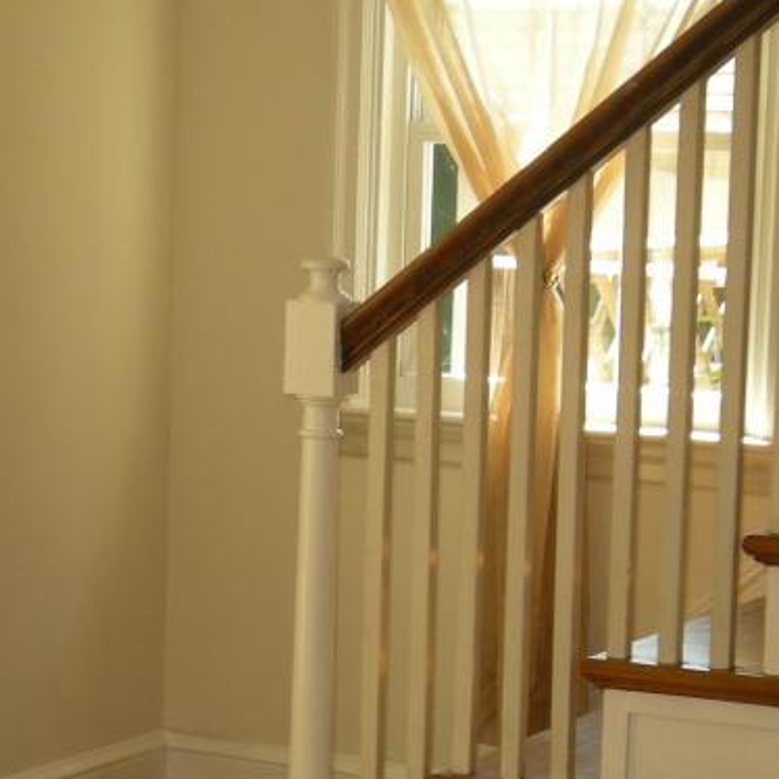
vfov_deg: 13.8
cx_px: 260
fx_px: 3208
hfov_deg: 13.8
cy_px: 610
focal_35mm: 126
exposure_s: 1/50.2
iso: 78
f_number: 3.8
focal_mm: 8.8
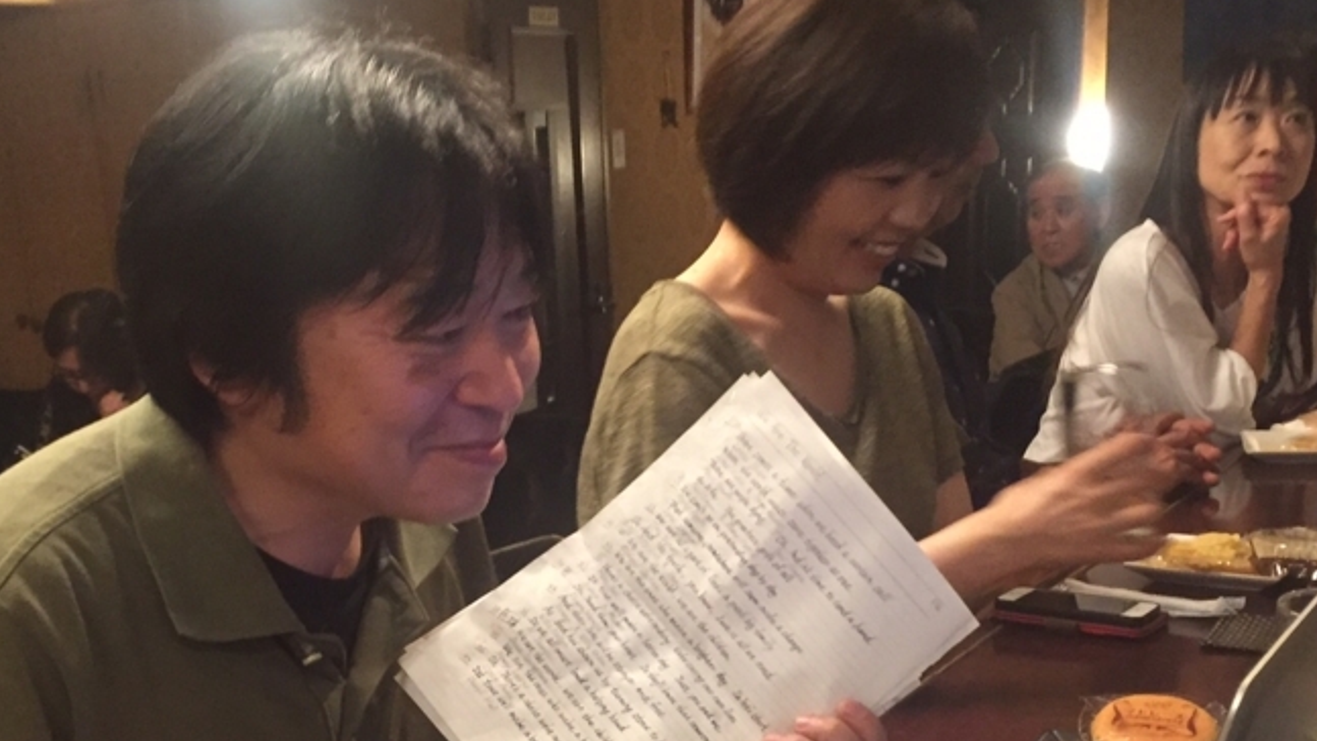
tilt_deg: -16.3
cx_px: 594
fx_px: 1746
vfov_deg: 23.5
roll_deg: +2.7
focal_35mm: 50
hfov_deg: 41.3
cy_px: 609
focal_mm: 4.15
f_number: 2.2
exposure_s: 1/15
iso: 250
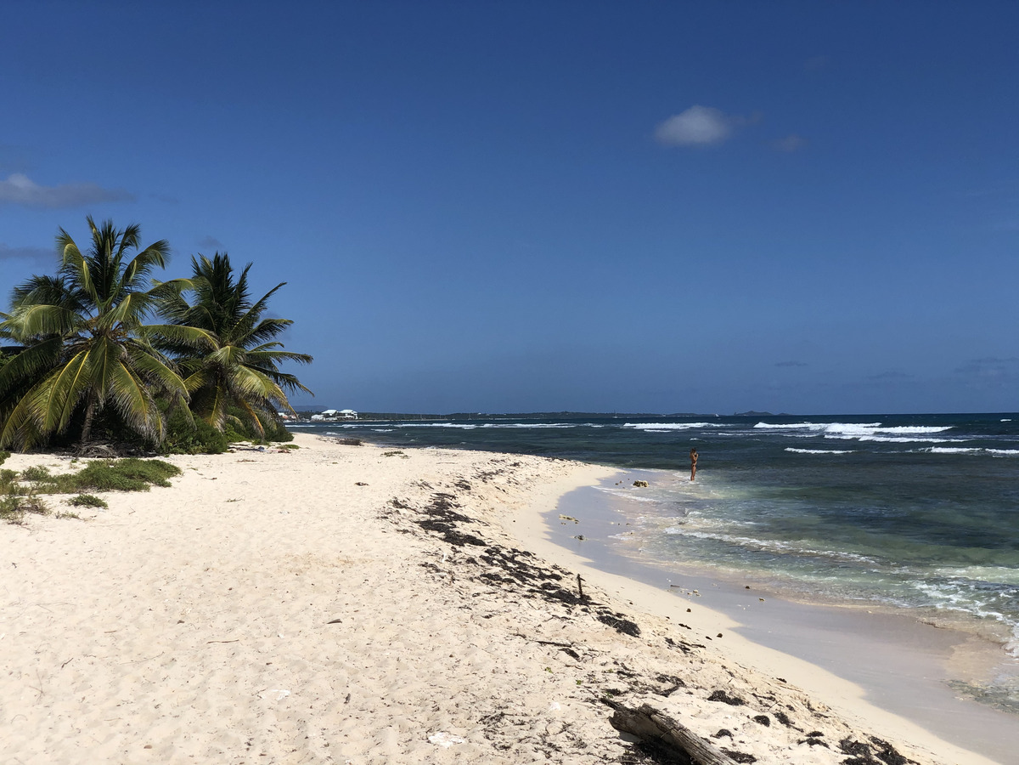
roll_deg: +1.8
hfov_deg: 36.8
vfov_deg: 28.0
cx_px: 510
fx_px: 1531
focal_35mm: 52
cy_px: 382
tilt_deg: +1.3
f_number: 2.4
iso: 16
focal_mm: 6
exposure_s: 1/2825
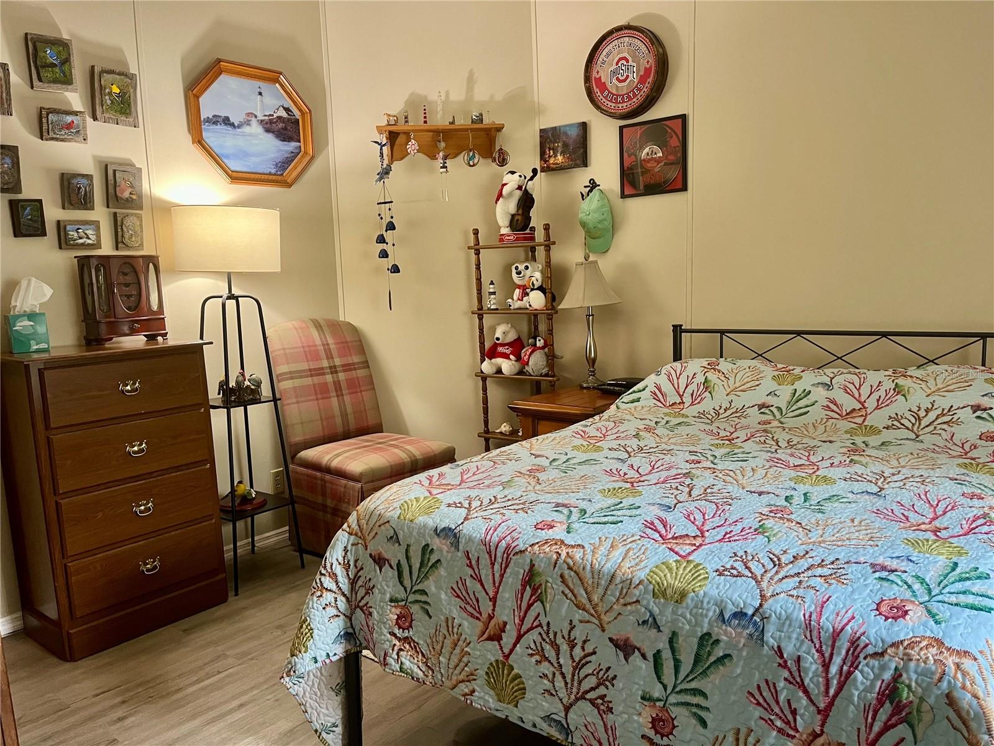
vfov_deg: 53.1
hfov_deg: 67.3
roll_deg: +1.2
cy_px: 373
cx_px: 497
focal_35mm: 26
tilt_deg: -7.9
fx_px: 747
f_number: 1.6
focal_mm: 5.1
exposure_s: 1/60
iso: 160
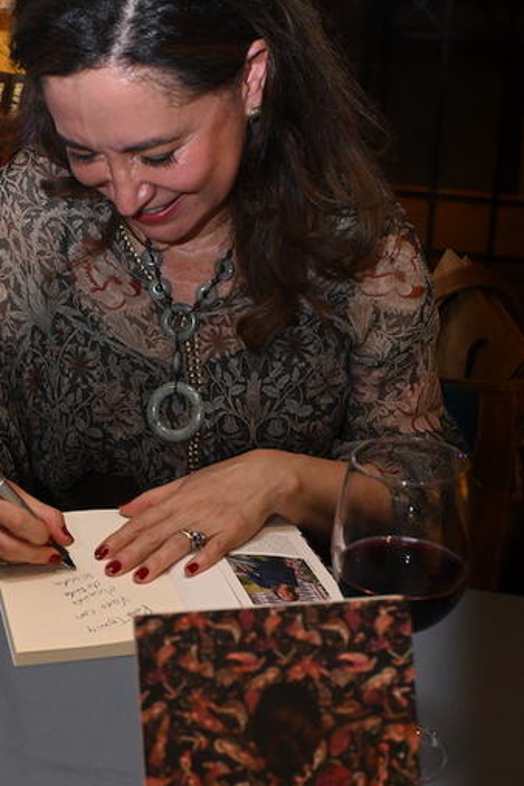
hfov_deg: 19.1
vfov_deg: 28.4
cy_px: 464
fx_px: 1550
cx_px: 153
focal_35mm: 71
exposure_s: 1/320
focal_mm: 32
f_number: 5.6
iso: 3200
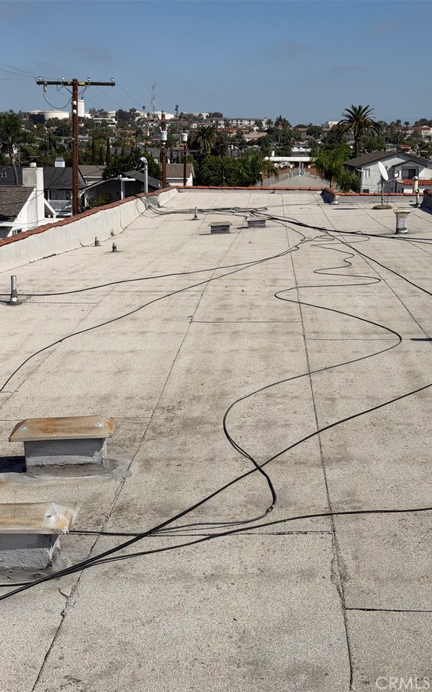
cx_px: 238
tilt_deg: -10.8
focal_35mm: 51
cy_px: 346
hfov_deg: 25.3
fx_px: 962
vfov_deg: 39.6
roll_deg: -1.9
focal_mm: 6.76
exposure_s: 1/11364
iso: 80
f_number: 1.78
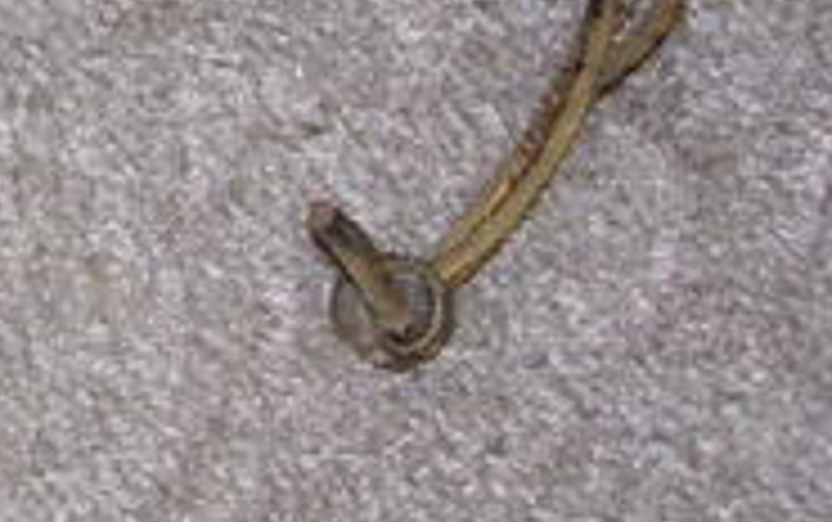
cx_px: -778
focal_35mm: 174
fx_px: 3949
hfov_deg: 11.0
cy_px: -342
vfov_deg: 7.4
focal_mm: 7.8
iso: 79
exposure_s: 1/64
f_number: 2.8
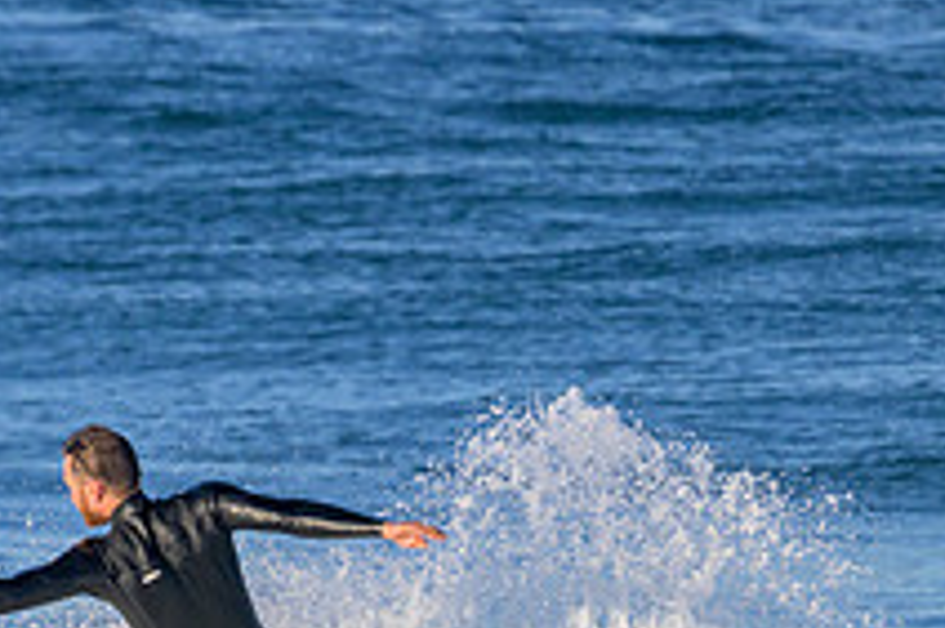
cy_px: 728
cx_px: -76
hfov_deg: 1.4
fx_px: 38058
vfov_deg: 0.9
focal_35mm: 1451
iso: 1250
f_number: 10
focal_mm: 530
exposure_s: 1/2000
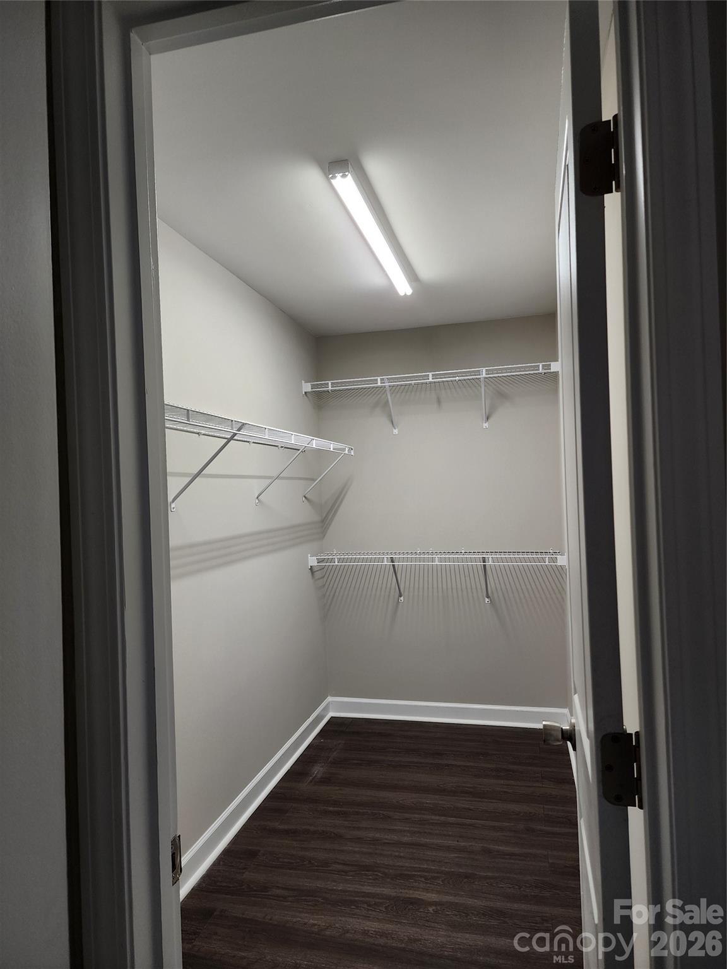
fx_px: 644
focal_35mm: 23
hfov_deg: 58.9
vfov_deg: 73.9
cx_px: 364
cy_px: 484
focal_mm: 6.4
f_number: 1.8
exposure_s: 1/120
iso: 125
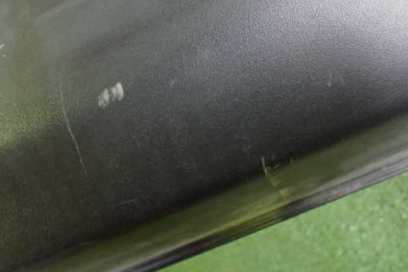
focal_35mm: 37
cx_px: 227
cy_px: 132
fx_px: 419
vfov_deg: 35.9
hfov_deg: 51.8
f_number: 2.3
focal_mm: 5.4
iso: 1000
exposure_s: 1/30
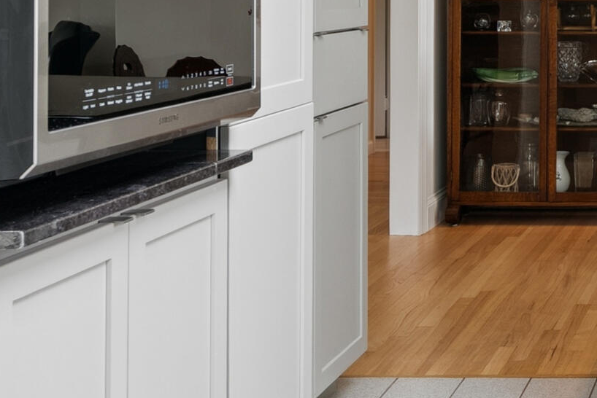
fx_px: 1277
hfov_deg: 23.2
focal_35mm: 77
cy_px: -19
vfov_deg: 17.2
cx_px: 781
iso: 320
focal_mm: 21
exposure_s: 1/30
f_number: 7.1
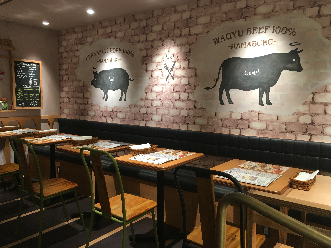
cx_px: 166
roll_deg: -0.4
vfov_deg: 48.2
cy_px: 124
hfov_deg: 61.7
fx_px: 277
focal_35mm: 29
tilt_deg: -6.7
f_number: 2.2
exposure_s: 1/30
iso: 64
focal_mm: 4.15
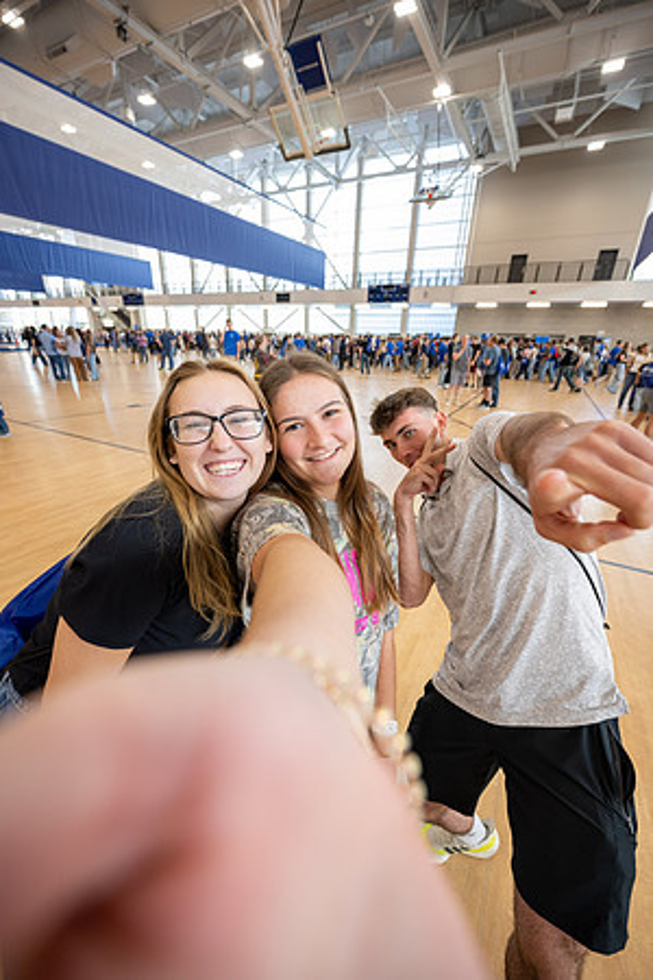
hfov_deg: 81.2
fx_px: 381
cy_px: 490
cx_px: 326
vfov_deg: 104.3
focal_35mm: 14
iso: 1000
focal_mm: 14
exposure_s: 1/100
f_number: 4
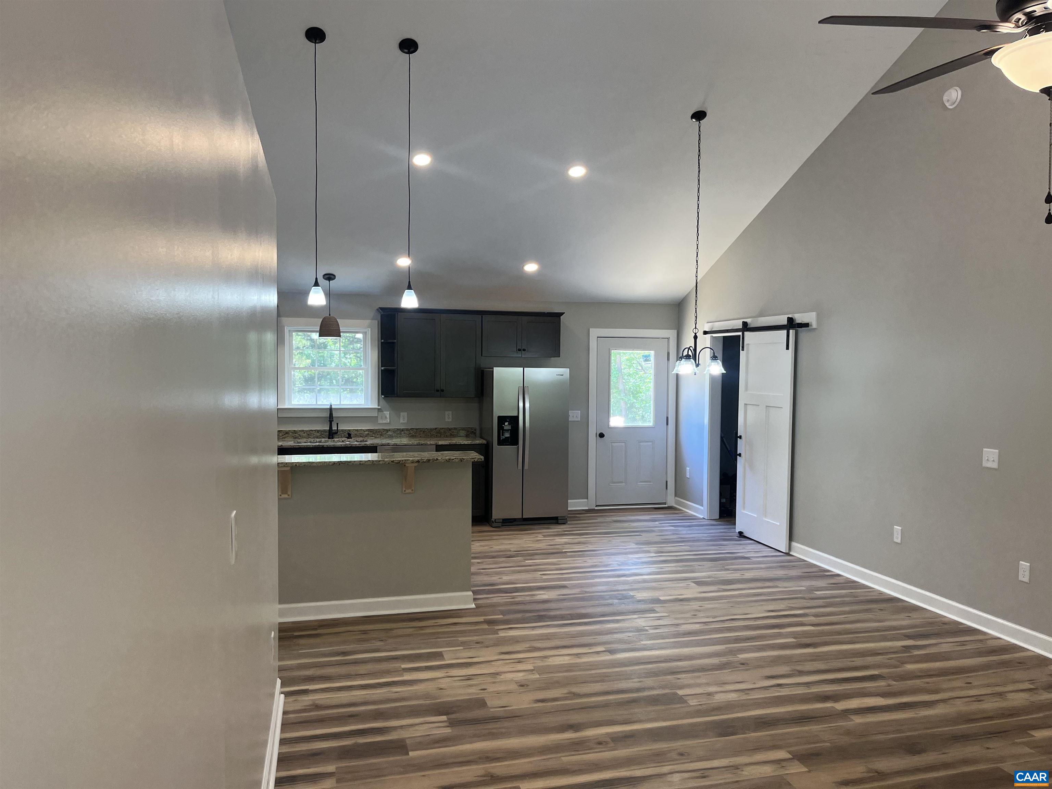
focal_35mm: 26
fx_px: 790
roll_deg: -0.3
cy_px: 394
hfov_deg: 67.3
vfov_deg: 53.1
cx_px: 526
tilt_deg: -2.5
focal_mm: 5.1
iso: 100
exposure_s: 1/120
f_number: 1.6
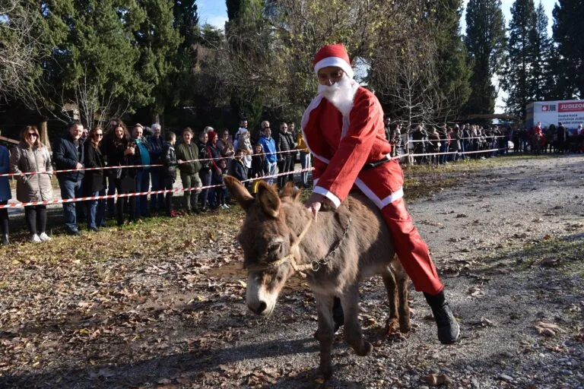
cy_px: 194
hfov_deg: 63.7
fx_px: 470
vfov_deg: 45.0
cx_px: 292
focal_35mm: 29
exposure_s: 1/640
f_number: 8
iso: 400
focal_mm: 29
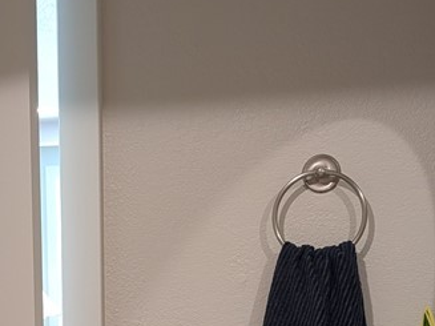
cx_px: 94
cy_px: 386
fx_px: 942
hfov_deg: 25.6
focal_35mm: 75
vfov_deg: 18.6
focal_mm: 6.9
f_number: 1.68
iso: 421
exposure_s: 1/120
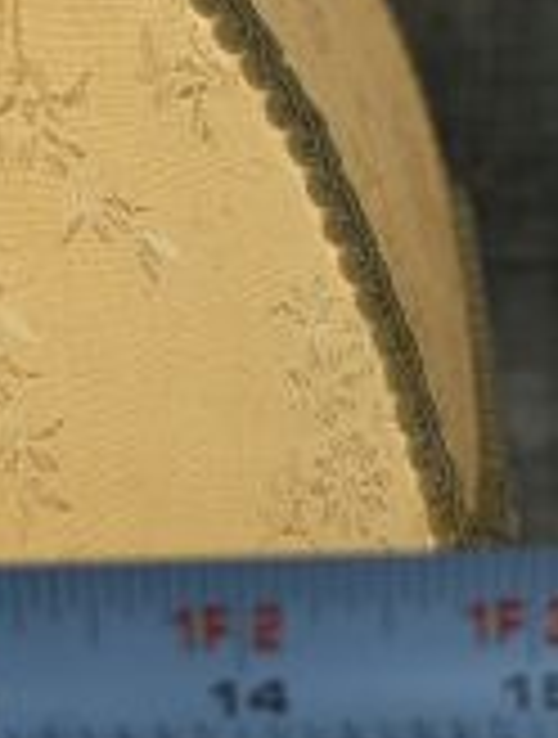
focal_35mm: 73
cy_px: 346
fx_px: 1561
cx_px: 297
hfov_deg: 20.3
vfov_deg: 26.6
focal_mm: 6.9
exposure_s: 1/60
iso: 65
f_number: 1.68
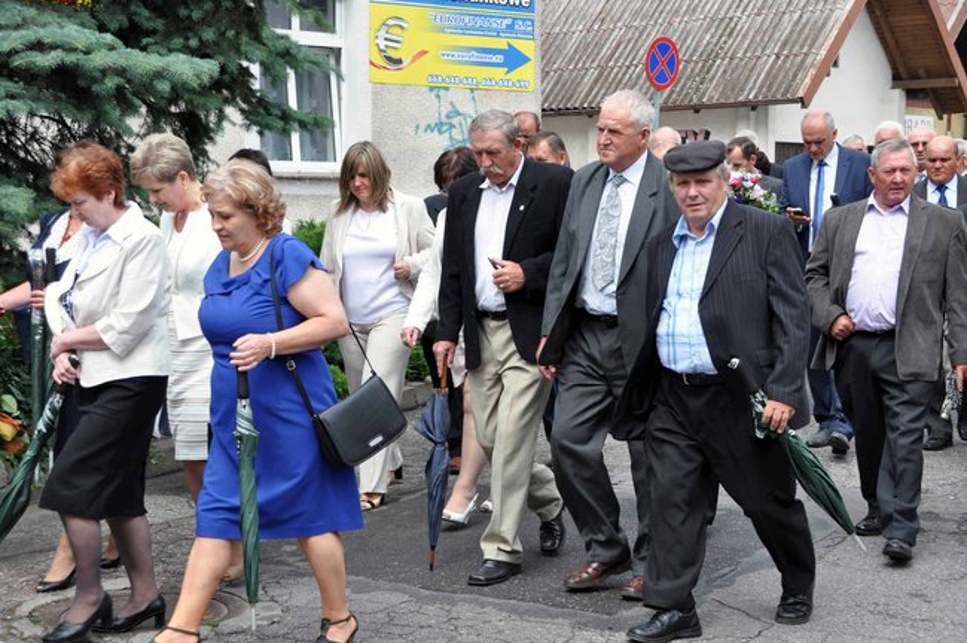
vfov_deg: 17.5
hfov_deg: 26.0
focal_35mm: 78
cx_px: 484
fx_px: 2093
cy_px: 322
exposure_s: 1/250
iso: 200
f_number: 8
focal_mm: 52
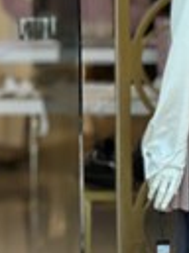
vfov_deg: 10.1
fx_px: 1419
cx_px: -167
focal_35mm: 194
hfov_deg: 7.4
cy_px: 2
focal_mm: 6.86
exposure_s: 1/326
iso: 80
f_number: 1.78
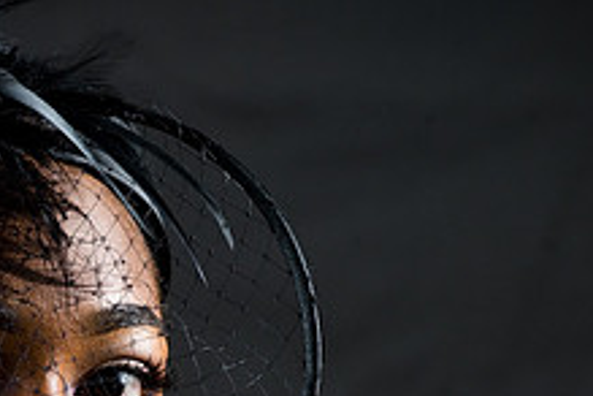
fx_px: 7626
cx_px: 62
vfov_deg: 3.0
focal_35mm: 463
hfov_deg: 4.4
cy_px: 434
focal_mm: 175
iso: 320
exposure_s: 1/125
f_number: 5.6
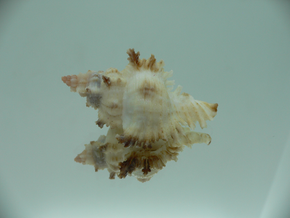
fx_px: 293
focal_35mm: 35
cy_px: 109
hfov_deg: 52.6
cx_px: 145
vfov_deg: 40.7
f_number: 2.8
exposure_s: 1/60
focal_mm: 4.6
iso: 80
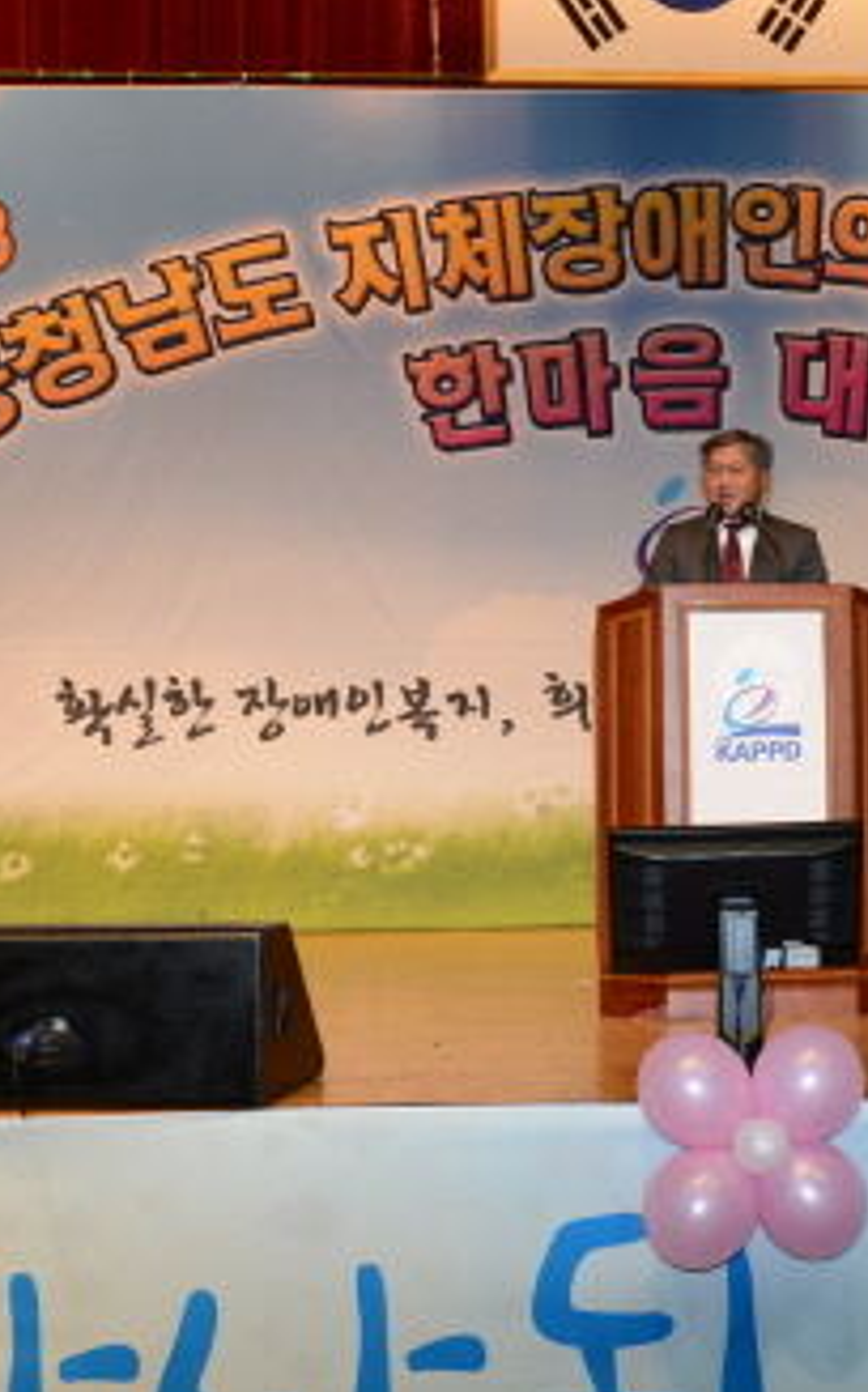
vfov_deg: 38.2
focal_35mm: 53
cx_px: 681
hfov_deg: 24.0
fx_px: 2009
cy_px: 694
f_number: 6.3
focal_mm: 34
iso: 640
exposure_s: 1/60
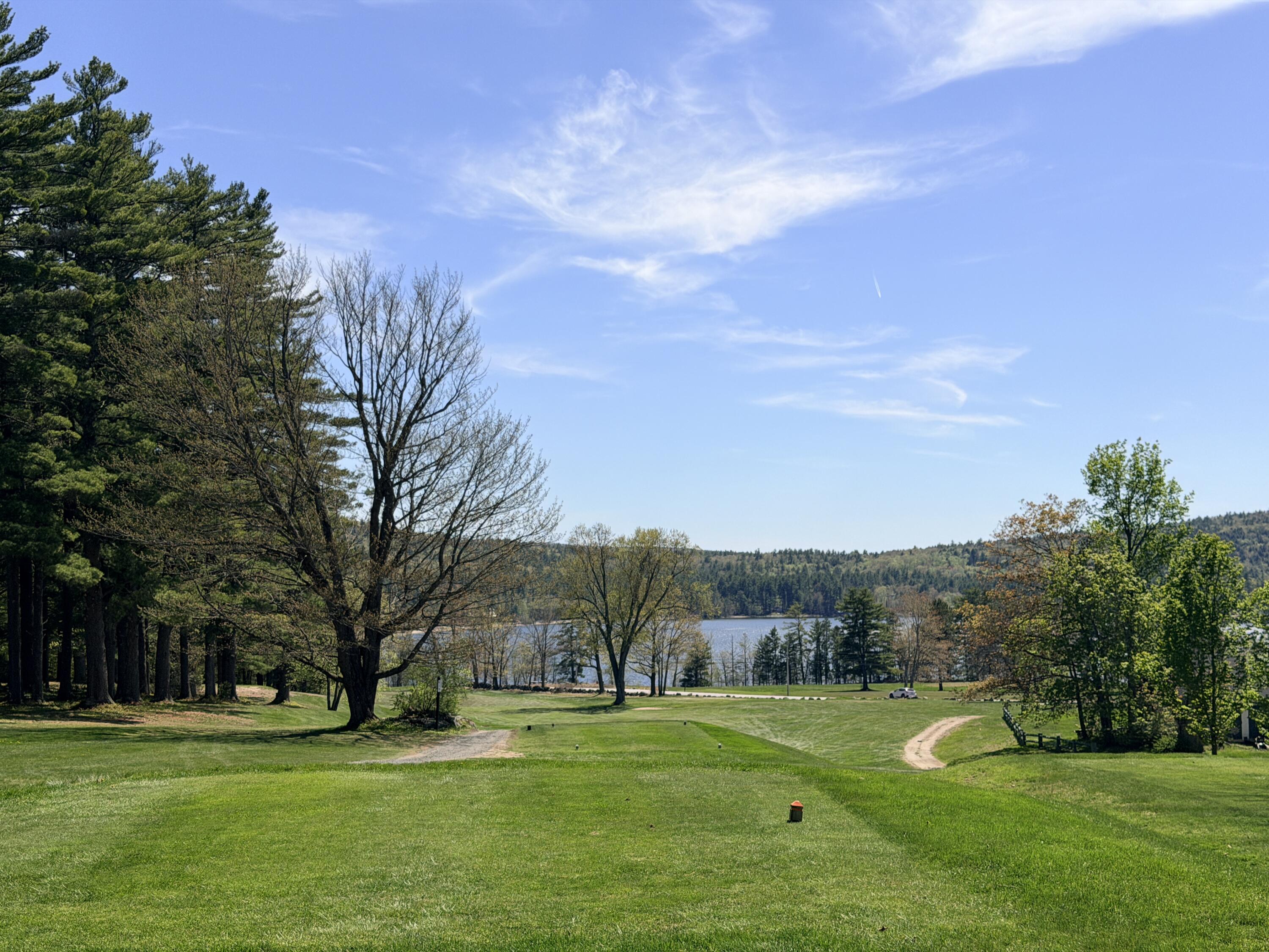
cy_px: 476
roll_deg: +0.5
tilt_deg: +3.8
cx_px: 634
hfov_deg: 39.7
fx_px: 1760
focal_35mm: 48
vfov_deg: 30.3
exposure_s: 1/7874
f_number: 1.78
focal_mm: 6.76
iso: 64
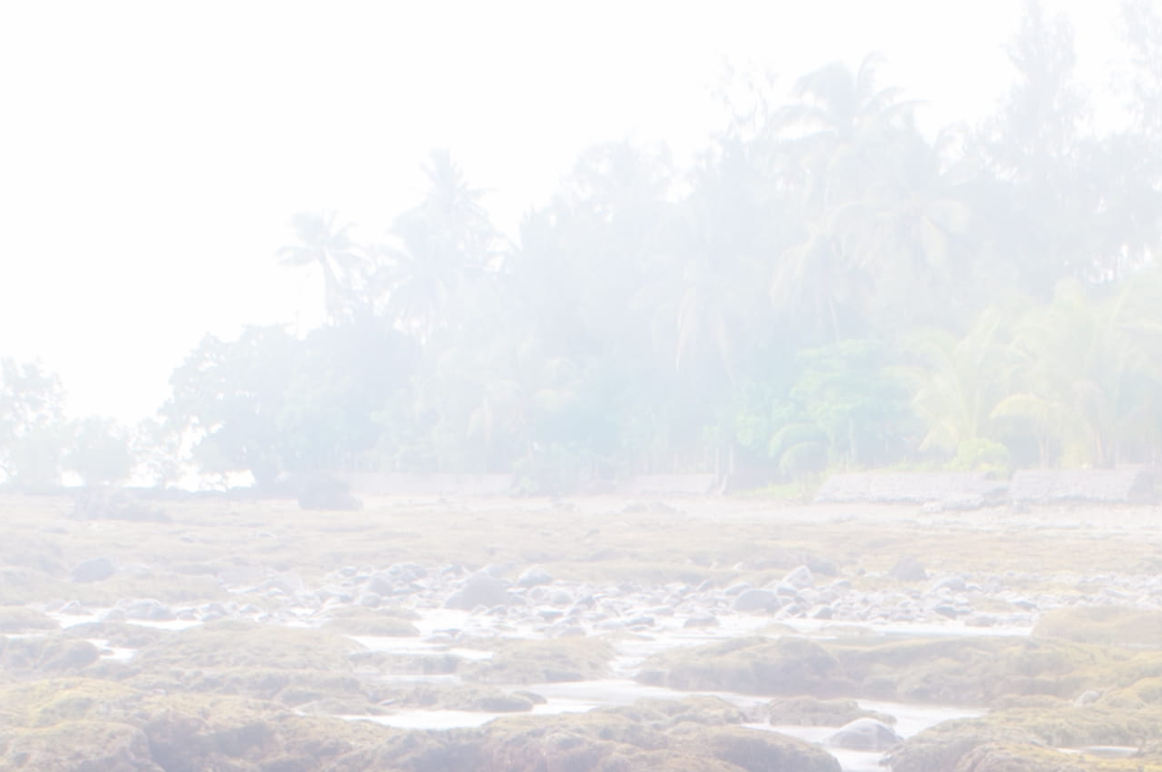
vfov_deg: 14.3
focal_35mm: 90
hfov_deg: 22.6
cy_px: 1113
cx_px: 710
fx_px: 2901
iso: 100
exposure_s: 1
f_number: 22
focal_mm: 18
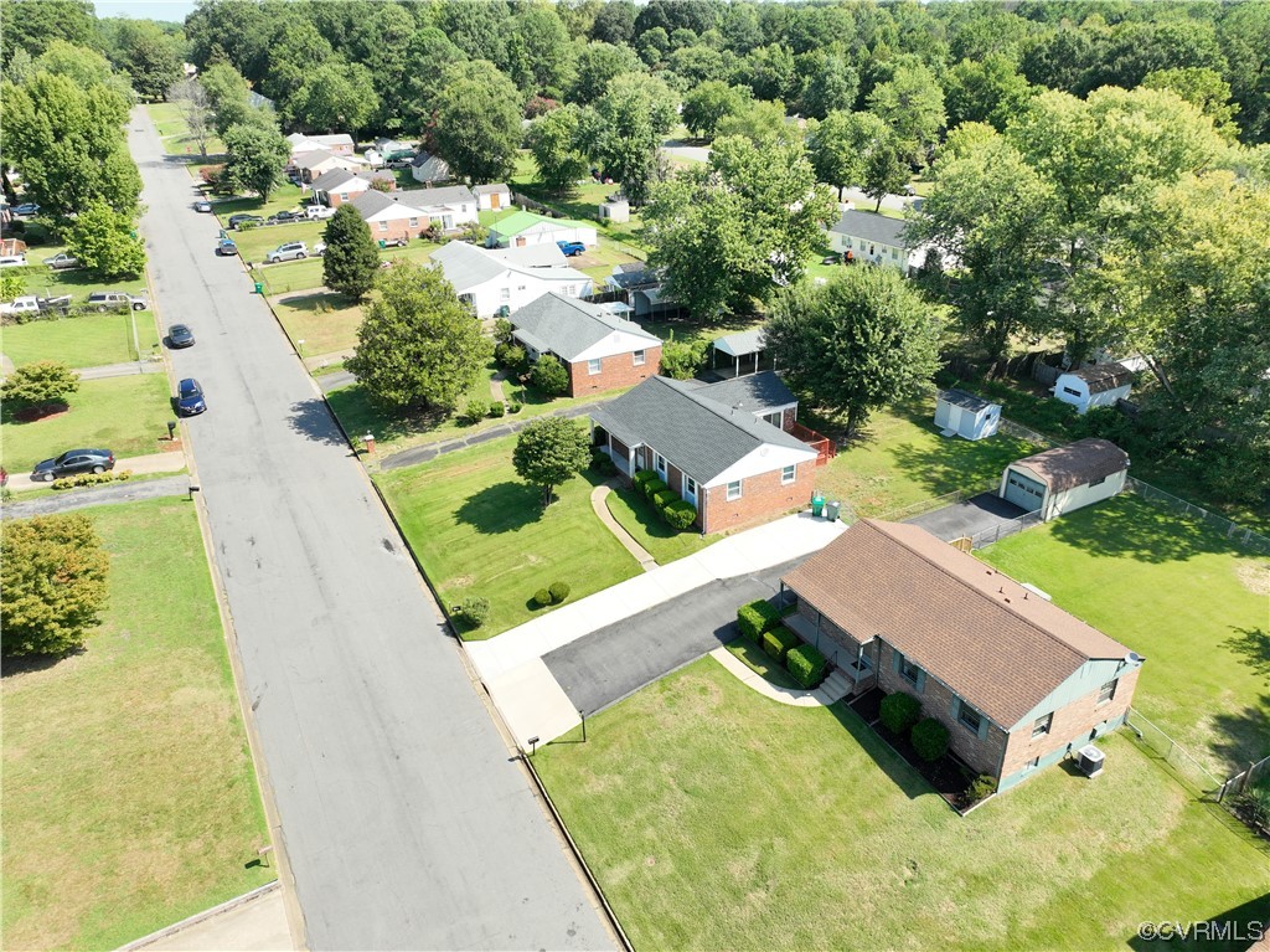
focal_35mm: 24
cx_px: 635
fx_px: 880
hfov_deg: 71.6
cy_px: 476
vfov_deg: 56.8
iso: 290
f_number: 2.8
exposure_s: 1/1250
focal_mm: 12.29
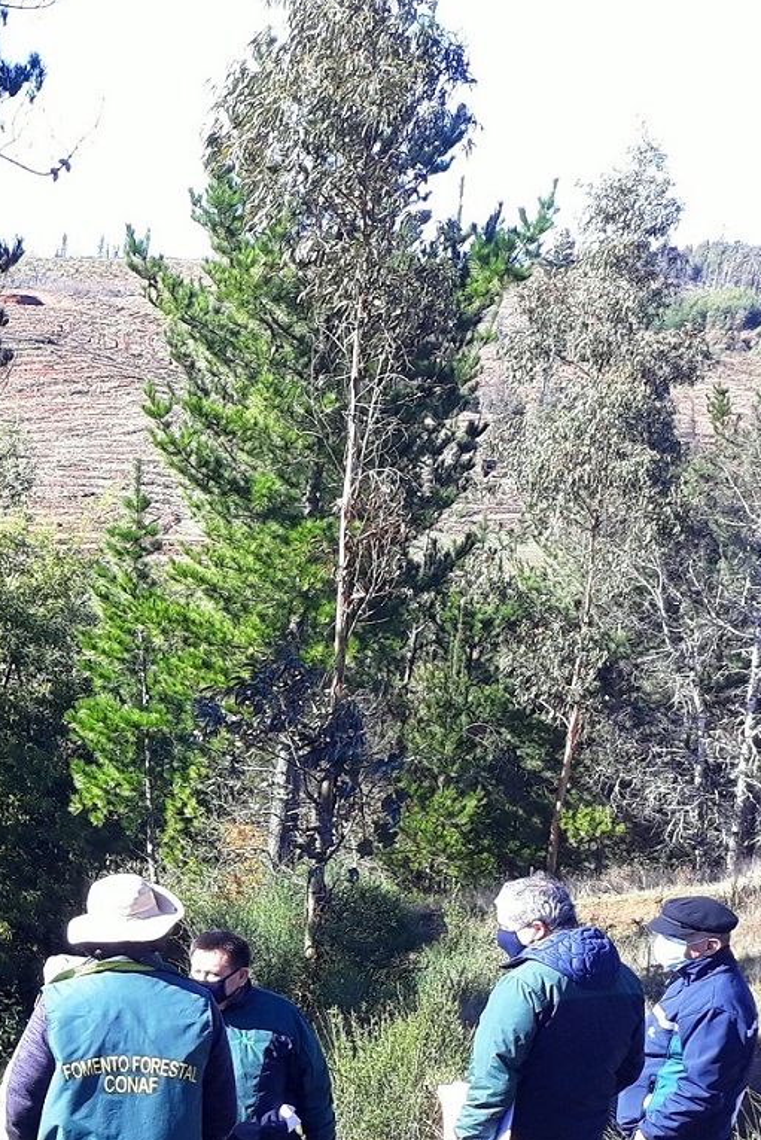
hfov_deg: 17.7
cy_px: 836
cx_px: -463
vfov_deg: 29.7
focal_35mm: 67
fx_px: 2123
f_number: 1.9
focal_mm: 3.6
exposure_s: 1/307
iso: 40
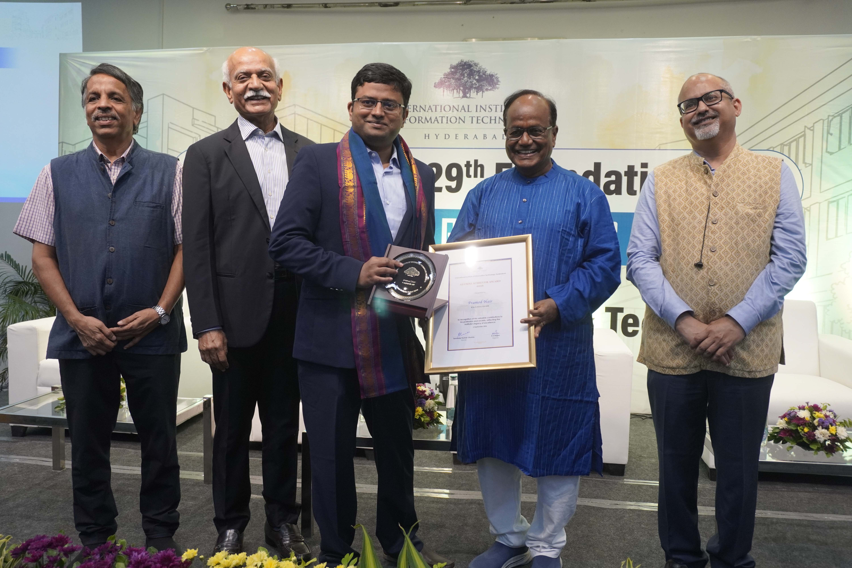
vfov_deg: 43.6
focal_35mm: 30
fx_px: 710
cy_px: 284
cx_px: 426
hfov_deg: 61.9
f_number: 4
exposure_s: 1/160
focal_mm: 20
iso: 1000
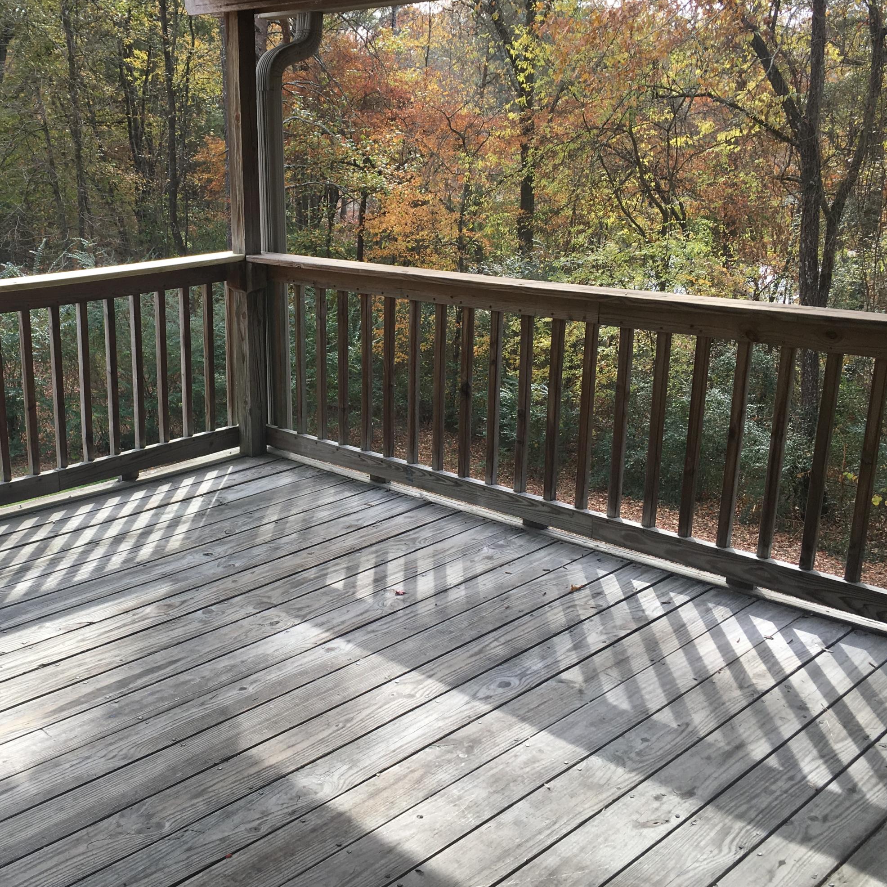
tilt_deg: -17.1
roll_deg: +0.5
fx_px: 1131
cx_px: 264
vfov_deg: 42.8
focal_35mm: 39
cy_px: 439
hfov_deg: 42.0
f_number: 2.2
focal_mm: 4.15
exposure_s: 1/250
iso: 25
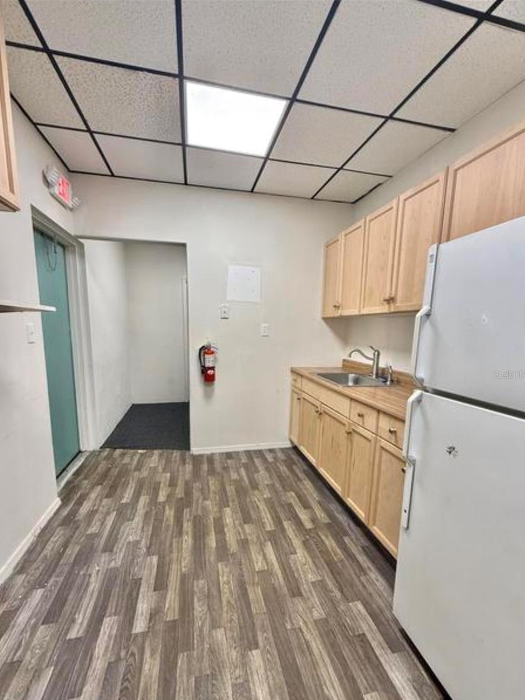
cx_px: 257
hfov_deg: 81.7
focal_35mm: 15
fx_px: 303
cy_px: 374
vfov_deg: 98.0
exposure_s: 1/120
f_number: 2.2
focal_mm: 2.22
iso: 160
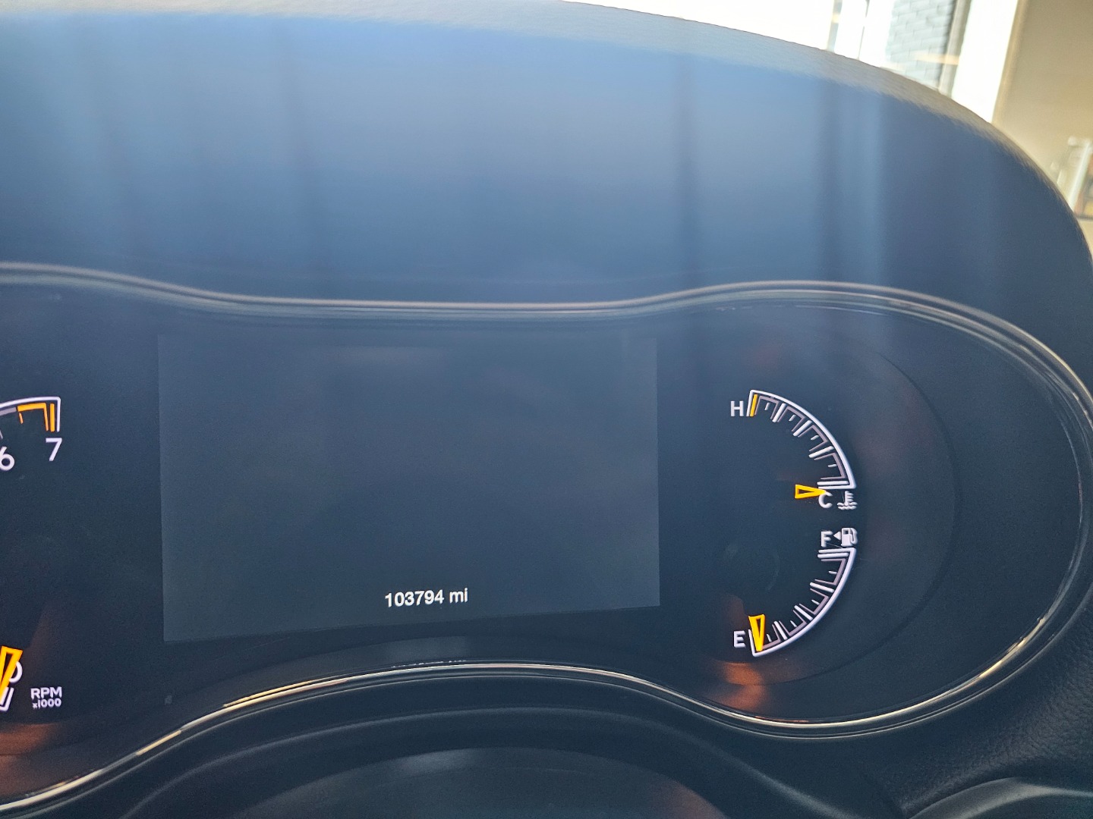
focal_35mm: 23
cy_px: 410
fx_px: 726
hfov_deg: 73.9
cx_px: 546
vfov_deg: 58.9
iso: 800
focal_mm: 6.3
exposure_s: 1/60
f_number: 1.7
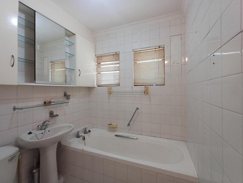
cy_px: 92
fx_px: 112
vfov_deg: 78.1
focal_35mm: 16
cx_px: 122
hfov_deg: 94.5
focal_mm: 1.64
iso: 125
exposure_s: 1/50
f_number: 2.2
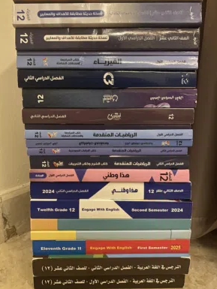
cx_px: 106
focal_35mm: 27
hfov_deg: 51.4
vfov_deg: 65.3
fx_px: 226
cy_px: 141
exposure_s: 1/13
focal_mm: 4.25
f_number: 1.8
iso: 500
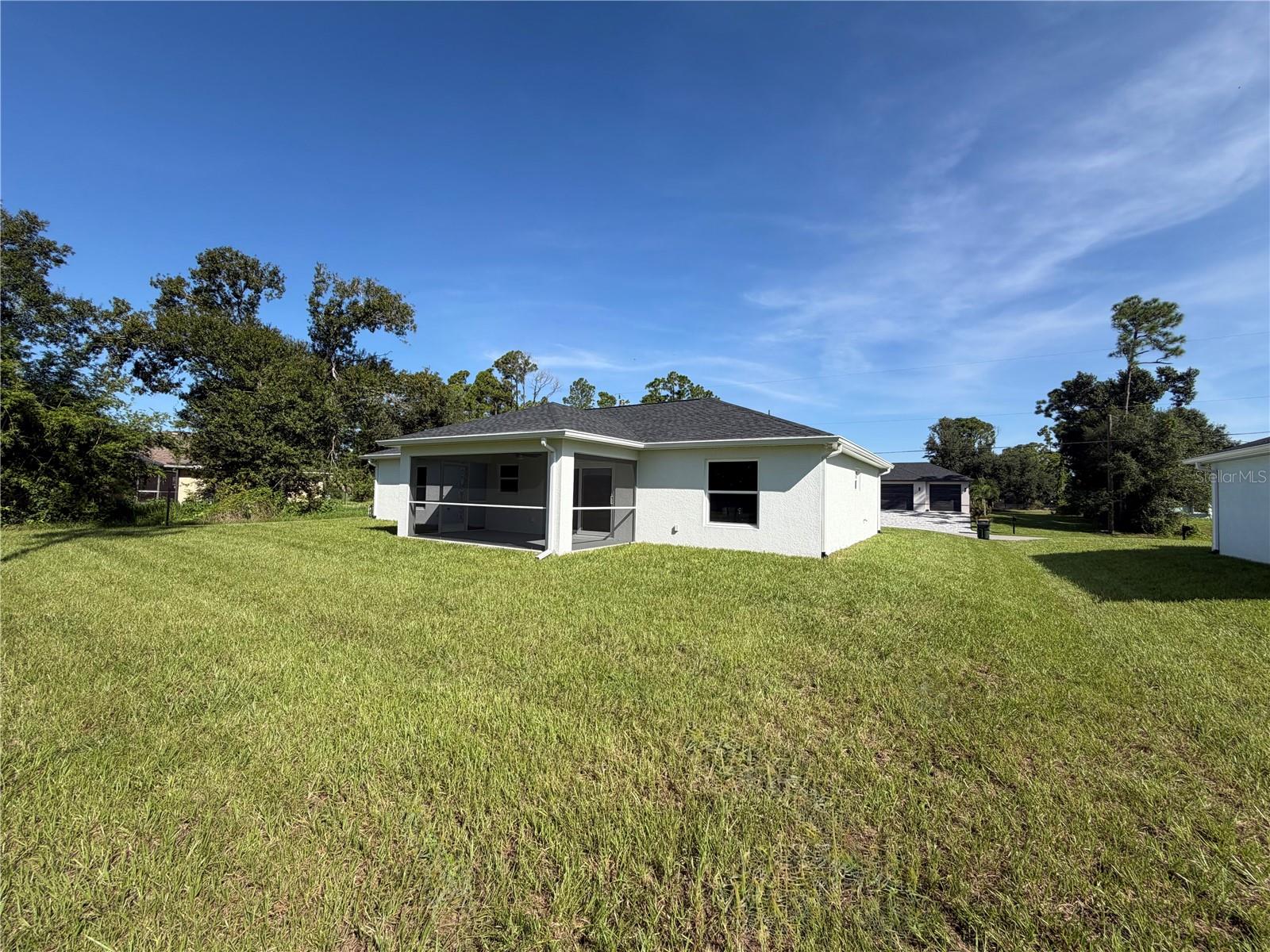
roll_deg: -1.3
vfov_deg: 85.7
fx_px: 514
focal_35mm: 14
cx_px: 635
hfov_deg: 102.1
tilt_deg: +1.9
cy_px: 476
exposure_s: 1/770
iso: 20
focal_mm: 2.22
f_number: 2.2
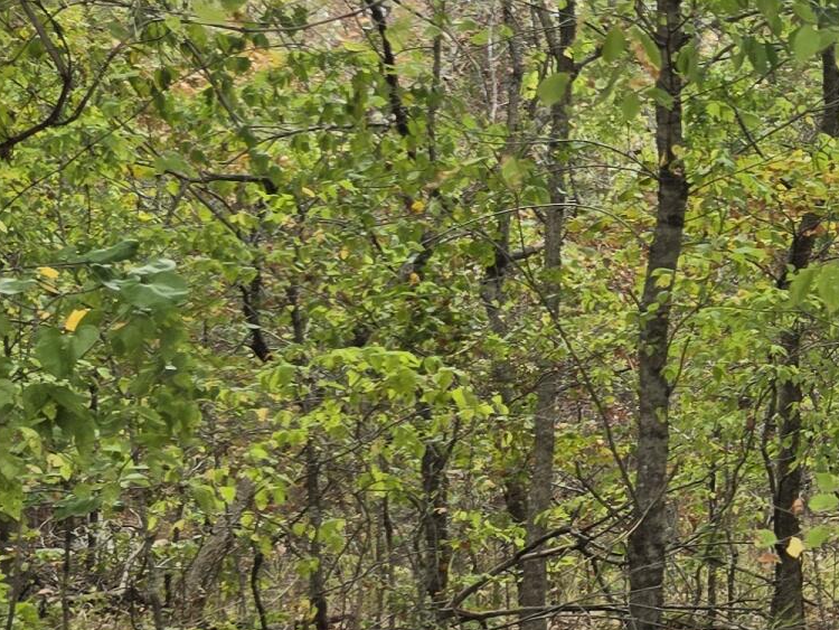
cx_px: 1665
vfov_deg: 16.1
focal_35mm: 92
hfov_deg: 16.4
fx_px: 2231
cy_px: 363
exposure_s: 1/180
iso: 25
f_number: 1.7
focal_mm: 6.3
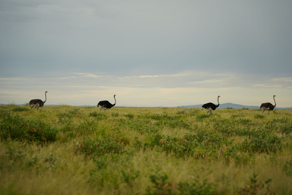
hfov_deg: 13.9
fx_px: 1200
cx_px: 146
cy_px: 98
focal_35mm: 148
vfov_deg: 9.3
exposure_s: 1/160
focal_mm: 148
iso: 125
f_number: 5.6
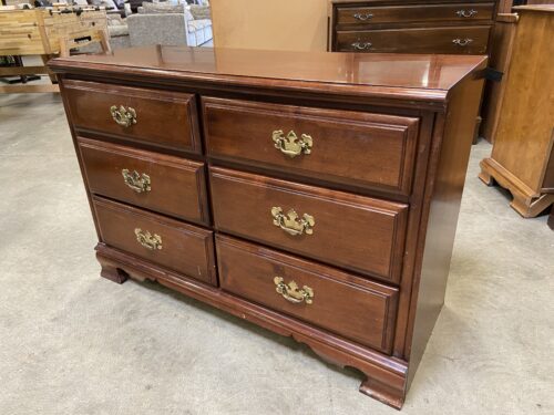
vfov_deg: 53.1
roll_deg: +2.6
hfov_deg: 67.3
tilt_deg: -27.5
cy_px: 208
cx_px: 277
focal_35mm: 26
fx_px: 416
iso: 400
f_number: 1.8
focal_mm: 4.25
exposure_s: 1/60
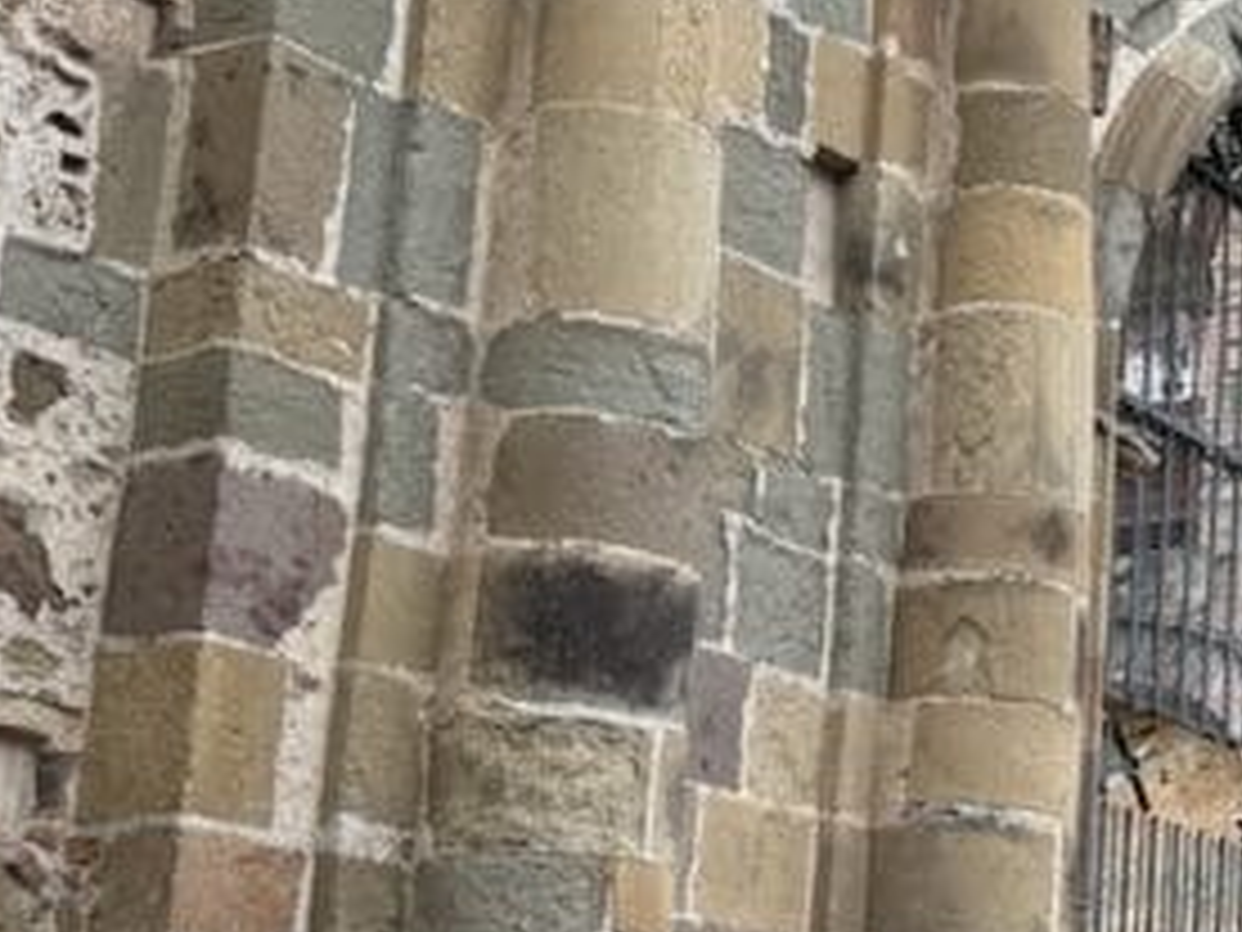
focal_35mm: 89
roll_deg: -1.1
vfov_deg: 16.6
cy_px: 549
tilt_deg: +14.1
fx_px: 3193
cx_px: 1606
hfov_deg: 20.2
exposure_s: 1/979
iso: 100
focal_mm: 6.76
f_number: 1.78
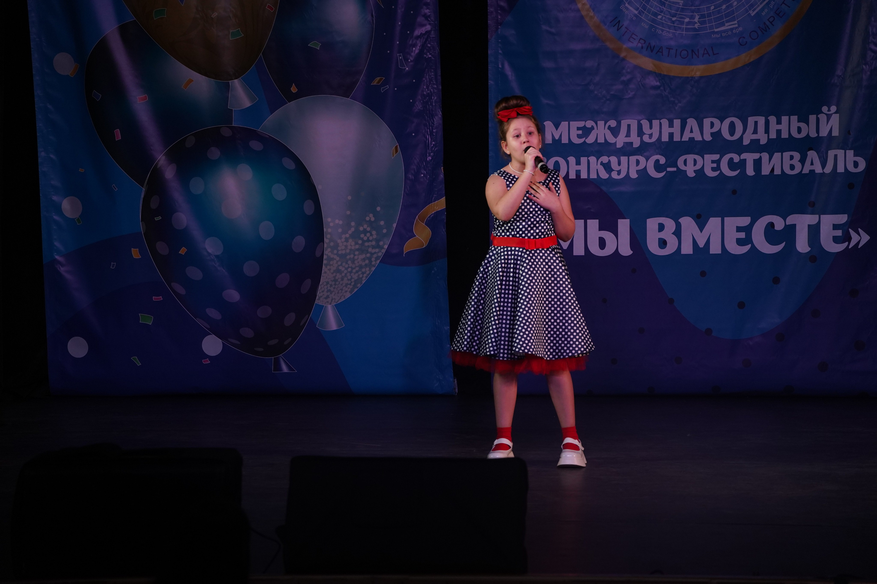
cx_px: 438
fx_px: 3362
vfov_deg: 9.9
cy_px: 292
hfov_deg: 14.9
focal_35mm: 138
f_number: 5.6
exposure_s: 1/400
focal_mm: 138
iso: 2000
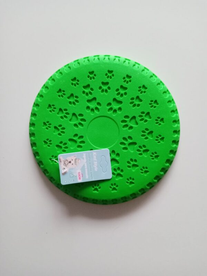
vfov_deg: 67.3
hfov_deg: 53.1
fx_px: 207
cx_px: 104
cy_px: 138
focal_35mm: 26
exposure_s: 1/25
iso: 416
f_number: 1.8
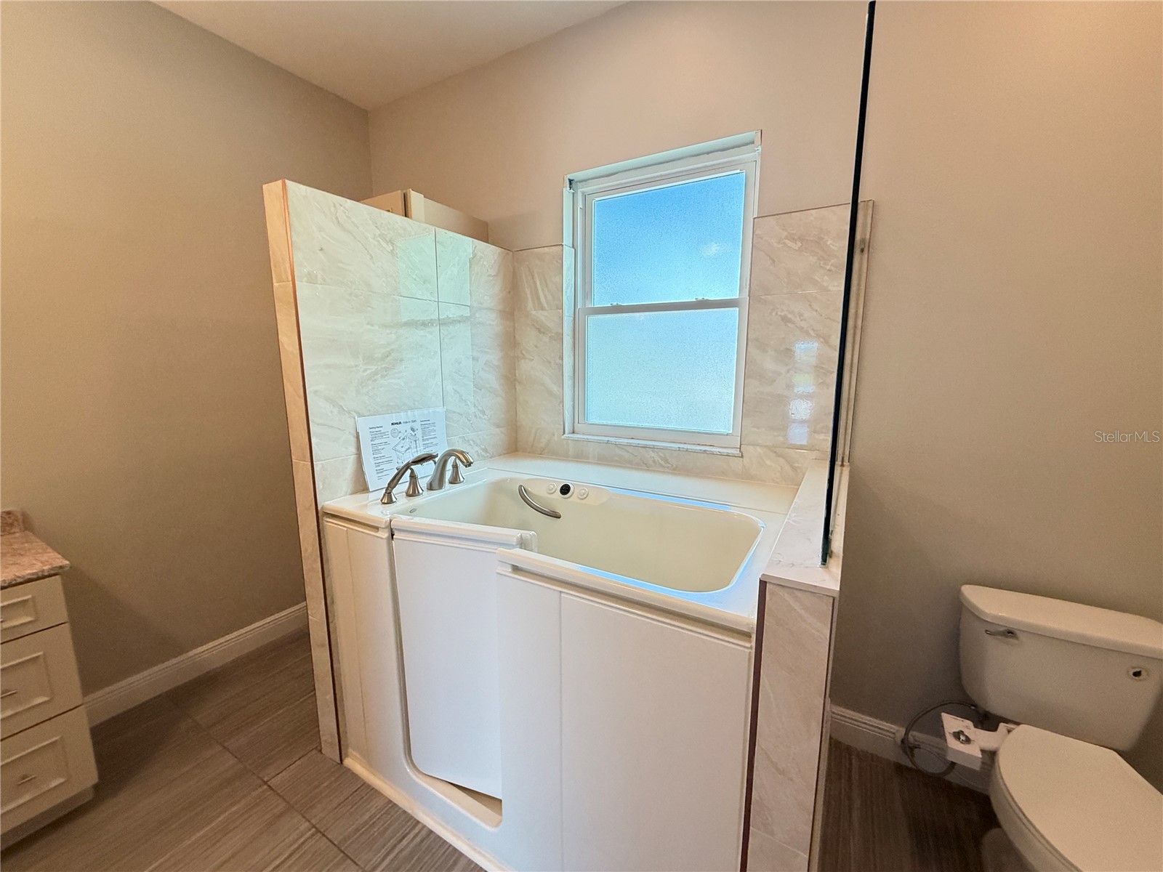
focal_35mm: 14
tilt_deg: -7.1
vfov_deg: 85.7
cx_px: 582
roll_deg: -0.7
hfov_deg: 102.1
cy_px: 436
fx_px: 470
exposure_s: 1/60
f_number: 2.2
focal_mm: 2.22
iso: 500
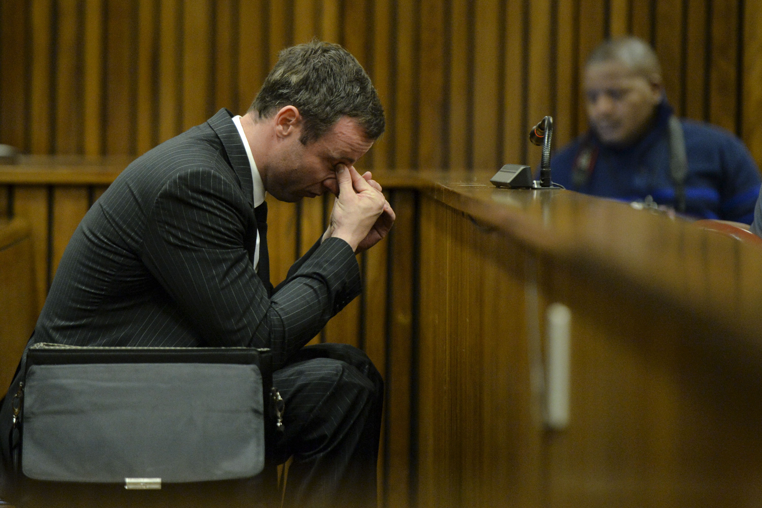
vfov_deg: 6.9
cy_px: 254
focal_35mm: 200
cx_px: 381
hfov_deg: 10.3
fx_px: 4233
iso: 3200
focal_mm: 200
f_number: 2.8
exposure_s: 1/125
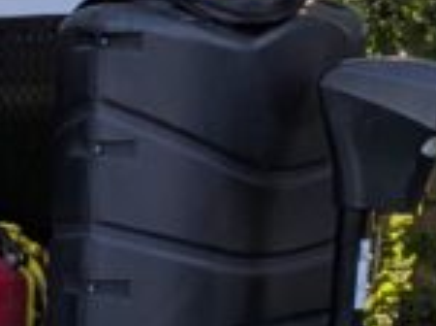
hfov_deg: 9.7
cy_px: 99
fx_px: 2062
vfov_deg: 9.0
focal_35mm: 164
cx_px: -820
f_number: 1.7
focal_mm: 4.53
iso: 24
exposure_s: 1/538
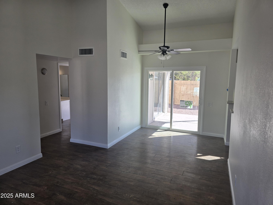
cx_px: 136
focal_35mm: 23
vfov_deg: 58.9
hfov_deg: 73.9
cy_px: 102
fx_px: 181
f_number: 1.7
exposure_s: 1/180
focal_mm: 6.3
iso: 25
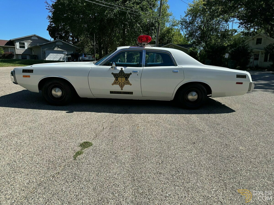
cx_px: 137
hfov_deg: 71.6
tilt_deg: -9.8
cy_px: 102
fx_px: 190
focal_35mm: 24
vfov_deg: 56.8
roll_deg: -1.4
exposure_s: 1/4348
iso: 80
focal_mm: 6.86
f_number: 1.78
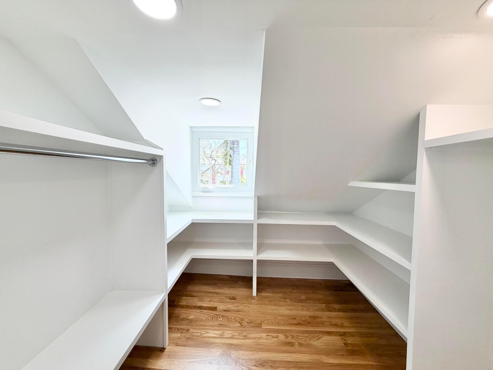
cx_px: 246
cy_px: 185
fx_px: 199
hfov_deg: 102.1
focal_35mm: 14
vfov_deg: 85.7
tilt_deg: -2.7
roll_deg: +0.2
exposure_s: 1/139
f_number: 2.2
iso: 50
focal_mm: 2.22
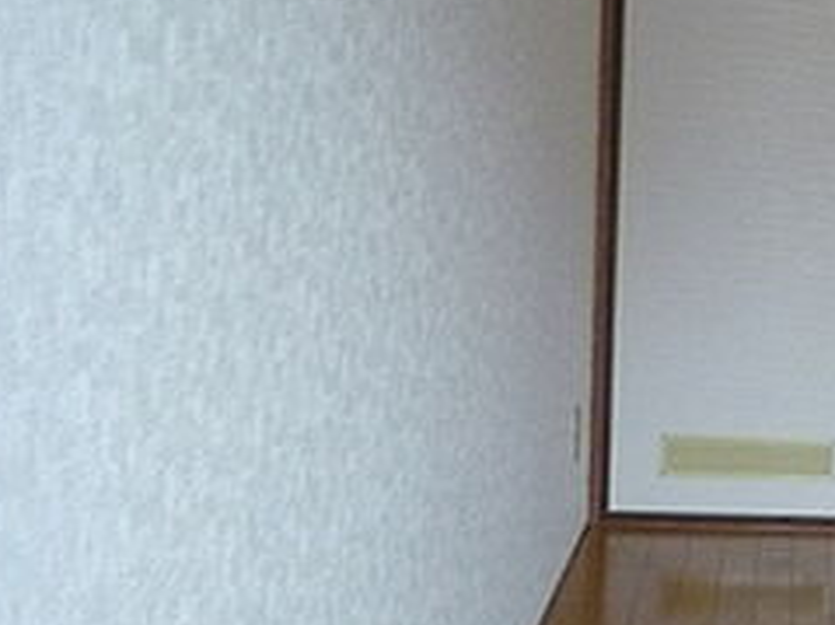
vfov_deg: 21.9
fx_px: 1615
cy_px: 307
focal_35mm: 67
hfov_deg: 25.3
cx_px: 1069
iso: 400
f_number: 2.8
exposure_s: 1/13
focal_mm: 4.4
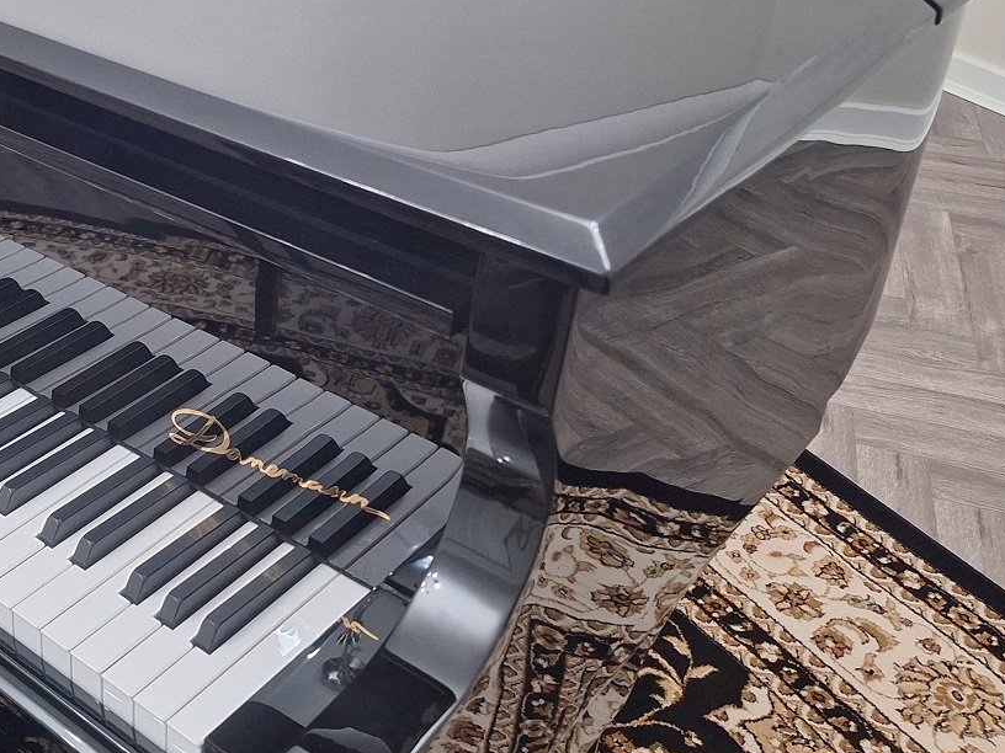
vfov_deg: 31.2
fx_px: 1336
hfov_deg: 38.8
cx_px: 134
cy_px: 237
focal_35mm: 46
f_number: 1.8
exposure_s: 1/33
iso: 320
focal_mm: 5.54
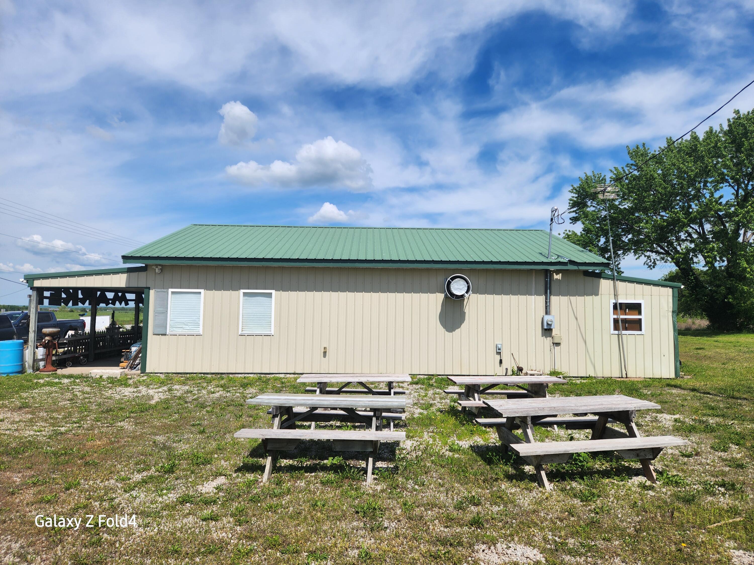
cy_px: 282
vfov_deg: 58.9
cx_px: 377
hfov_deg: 73.9
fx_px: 501
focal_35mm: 23
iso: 20
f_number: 1.8
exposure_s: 1/2558
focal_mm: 5.4
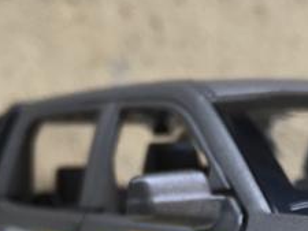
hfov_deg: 18.2
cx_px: 359
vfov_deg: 13.7
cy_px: 327
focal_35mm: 103
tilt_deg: -9.2
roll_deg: -0.1
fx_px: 917
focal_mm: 4.15
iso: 40
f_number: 2.2
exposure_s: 1/100
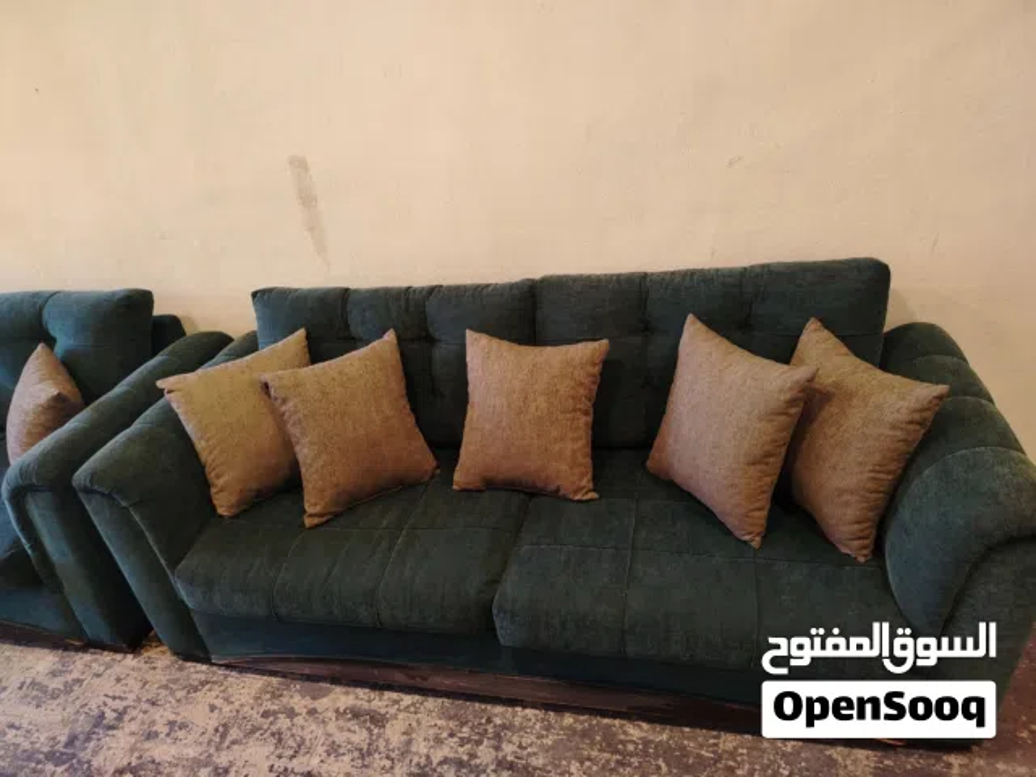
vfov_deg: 56.8
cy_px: 388
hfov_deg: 71.6
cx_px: 518
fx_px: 718
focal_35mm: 24
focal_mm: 5.25
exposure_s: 1/50
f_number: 1.75
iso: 566
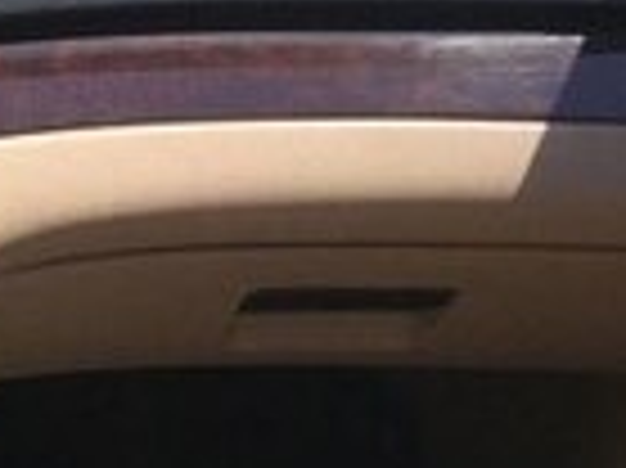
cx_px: -599
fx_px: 2493
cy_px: -88
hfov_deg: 12.7
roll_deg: -1.5
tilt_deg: -14.4
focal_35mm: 138
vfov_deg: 10.6
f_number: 2.2
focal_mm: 4.15
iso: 32
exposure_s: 1/1364
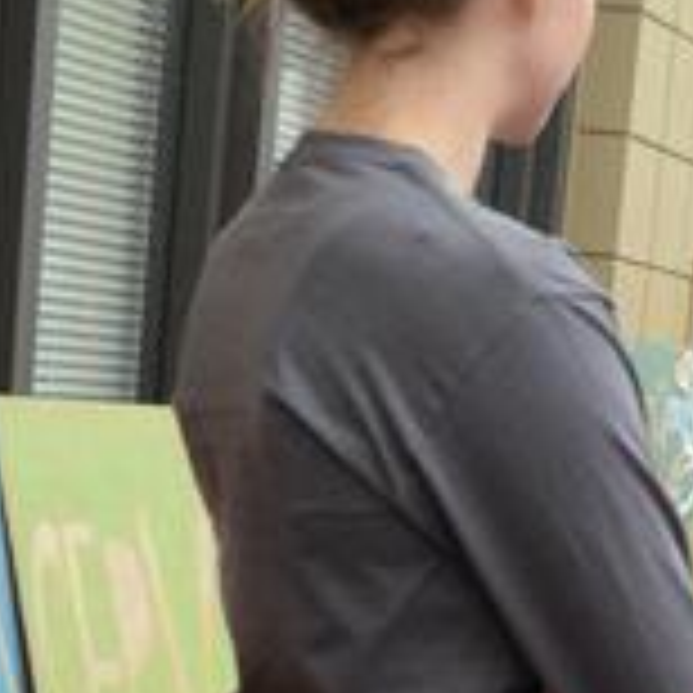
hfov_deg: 14.5
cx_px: 752
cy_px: 1051
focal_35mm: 118
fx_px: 2670
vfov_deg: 13.9
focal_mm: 21
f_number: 5.6
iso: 2500
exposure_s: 1/200
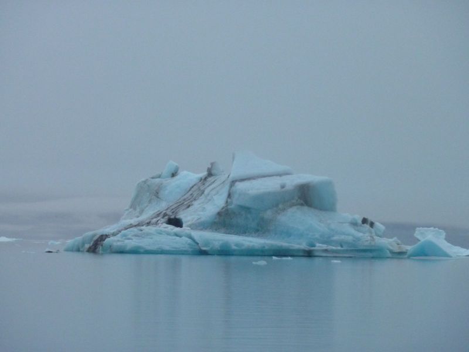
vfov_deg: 8.8
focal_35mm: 169
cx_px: 234
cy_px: 176
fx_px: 2290
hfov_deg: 11.7
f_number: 4.5
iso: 320
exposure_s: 1/100
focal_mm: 27.8
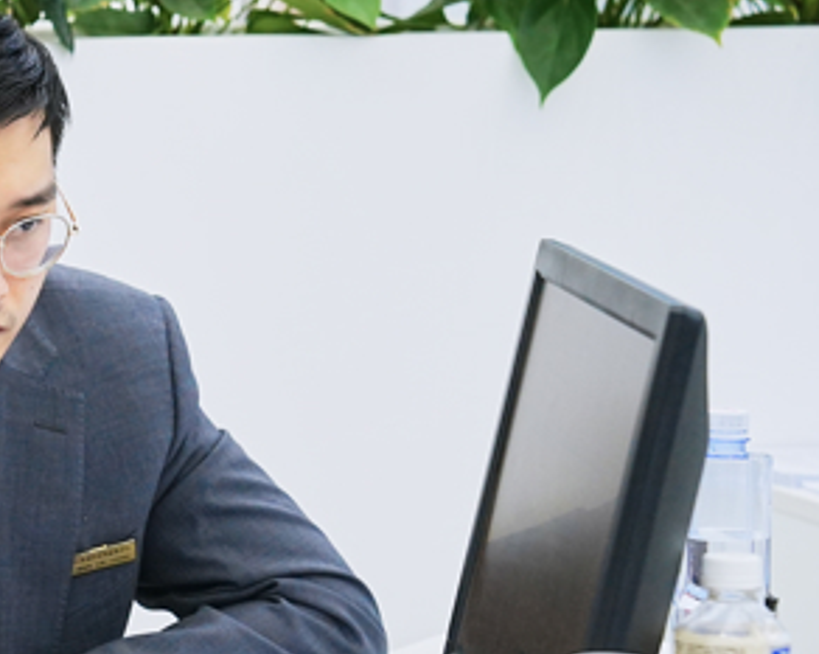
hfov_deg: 9.7
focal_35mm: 197
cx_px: -191
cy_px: 340
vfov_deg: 7.8
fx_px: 4770
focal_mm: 68
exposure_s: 1/160
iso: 800
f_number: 4.5
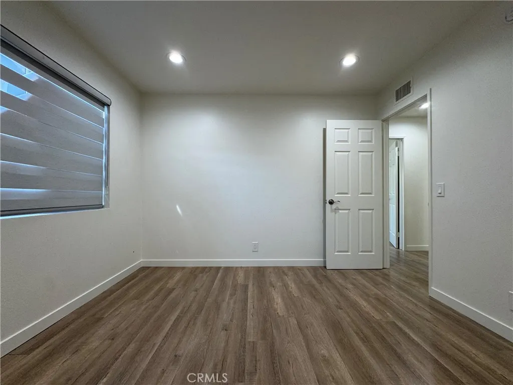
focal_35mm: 14
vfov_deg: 85.7
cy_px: 192
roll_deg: -0.4
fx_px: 207
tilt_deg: -0.3
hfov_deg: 102.1
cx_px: 256
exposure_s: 1/120
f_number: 2.2
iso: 160
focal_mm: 2.22
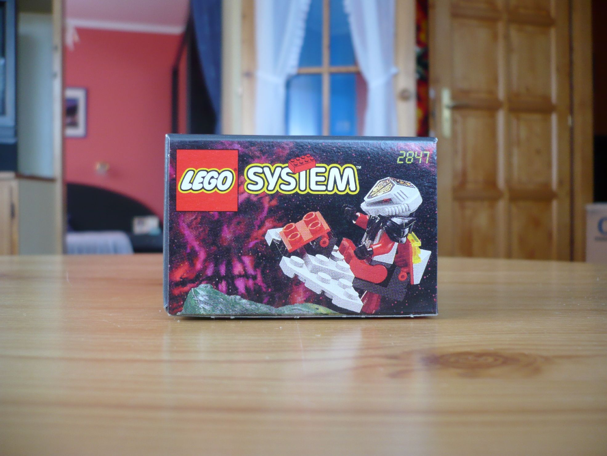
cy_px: 228
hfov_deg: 52.6
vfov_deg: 40.7
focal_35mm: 35
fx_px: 614
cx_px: 304
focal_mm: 5.8
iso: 100
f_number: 2.8
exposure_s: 1/20
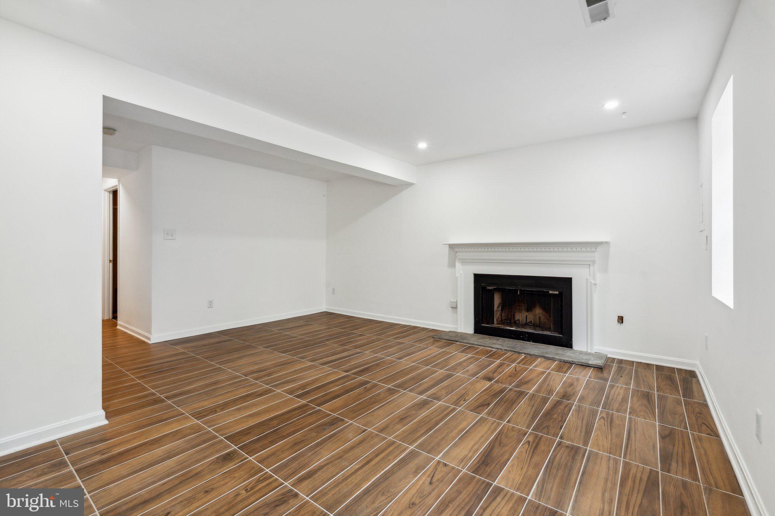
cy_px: 258
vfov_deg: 73.7
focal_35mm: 16
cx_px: 388
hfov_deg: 96.7
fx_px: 344
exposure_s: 1/13
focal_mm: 16
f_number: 8
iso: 400
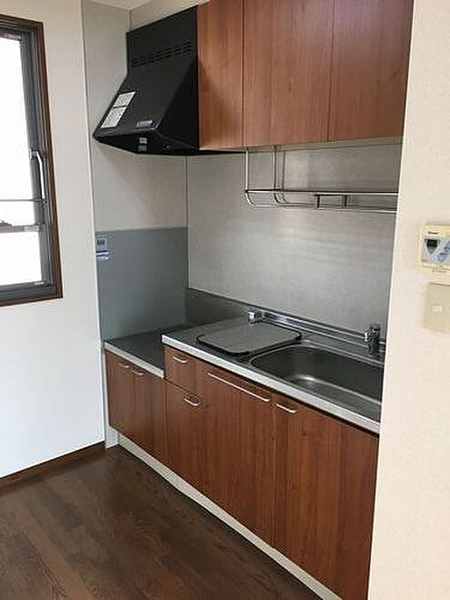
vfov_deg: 61.7
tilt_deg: -12.0
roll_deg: +0.2
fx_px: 503
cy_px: 300
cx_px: 225
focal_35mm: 29
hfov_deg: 48.2
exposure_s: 1/30
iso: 32
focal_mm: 4.15
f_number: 2.2
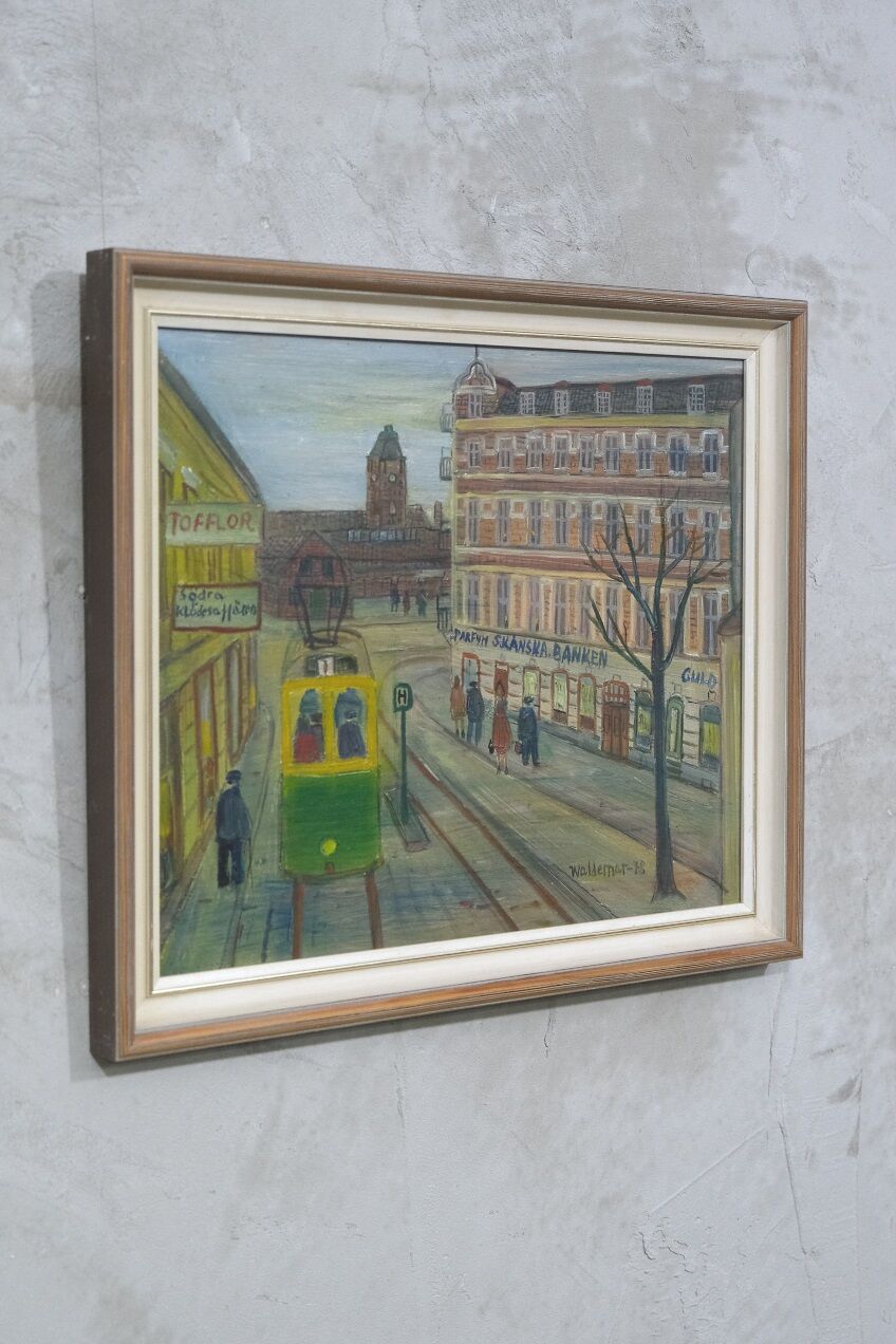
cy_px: 672
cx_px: 448
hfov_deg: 21.9
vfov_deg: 32.4
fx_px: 2314
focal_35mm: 62
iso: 2500
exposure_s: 1/58
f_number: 4
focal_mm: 41.1
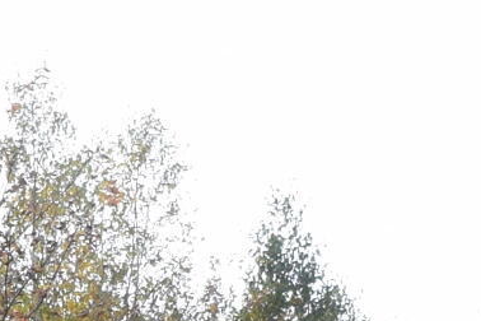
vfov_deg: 3.8
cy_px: 1078
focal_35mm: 345
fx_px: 4609
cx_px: 216
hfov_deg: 6.0
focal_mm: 29
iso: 400
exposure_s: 1/400
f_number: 11
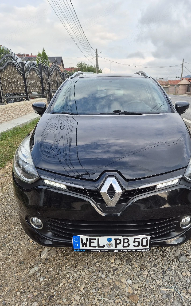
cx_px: 106
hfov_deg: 49.2
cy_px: 155
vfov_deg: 72.5
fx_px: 208
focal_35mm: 25
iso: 25
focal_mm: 5.4
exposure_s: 1/526
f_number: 1.8
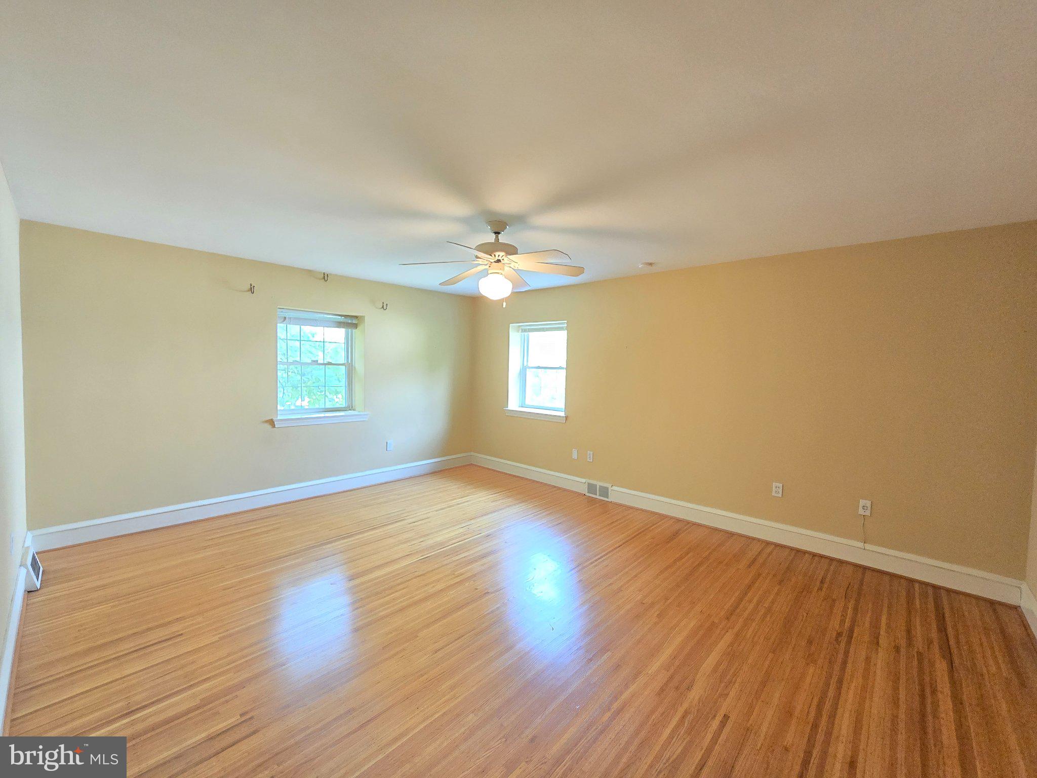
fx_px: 389
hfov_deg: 106.2
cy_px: 389
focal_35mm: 13
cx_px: 518
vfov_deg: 89.9
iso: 640
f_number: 2.2
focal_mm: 2.2
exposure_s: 1/60
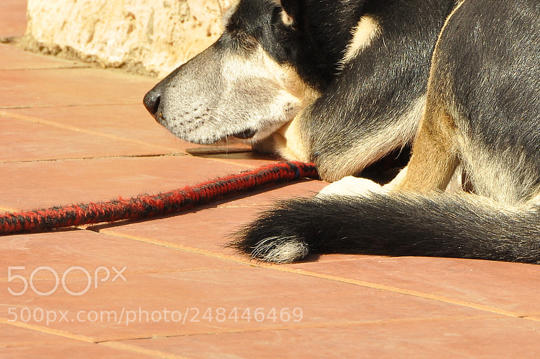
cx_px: 481
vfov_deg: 2.8
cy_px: 24
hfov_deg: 4.3
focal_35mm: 485
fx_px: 7268
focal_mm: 170
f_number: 14
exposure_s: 1/125
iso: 200
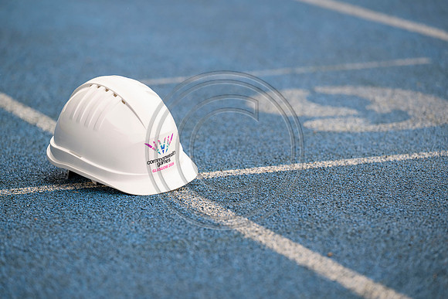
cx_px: 224
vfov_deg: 6.9
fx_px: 2489
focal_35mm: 200
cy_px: 150
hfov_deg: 10.3
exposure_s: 1/1000
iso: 500
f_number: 4
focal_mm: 200
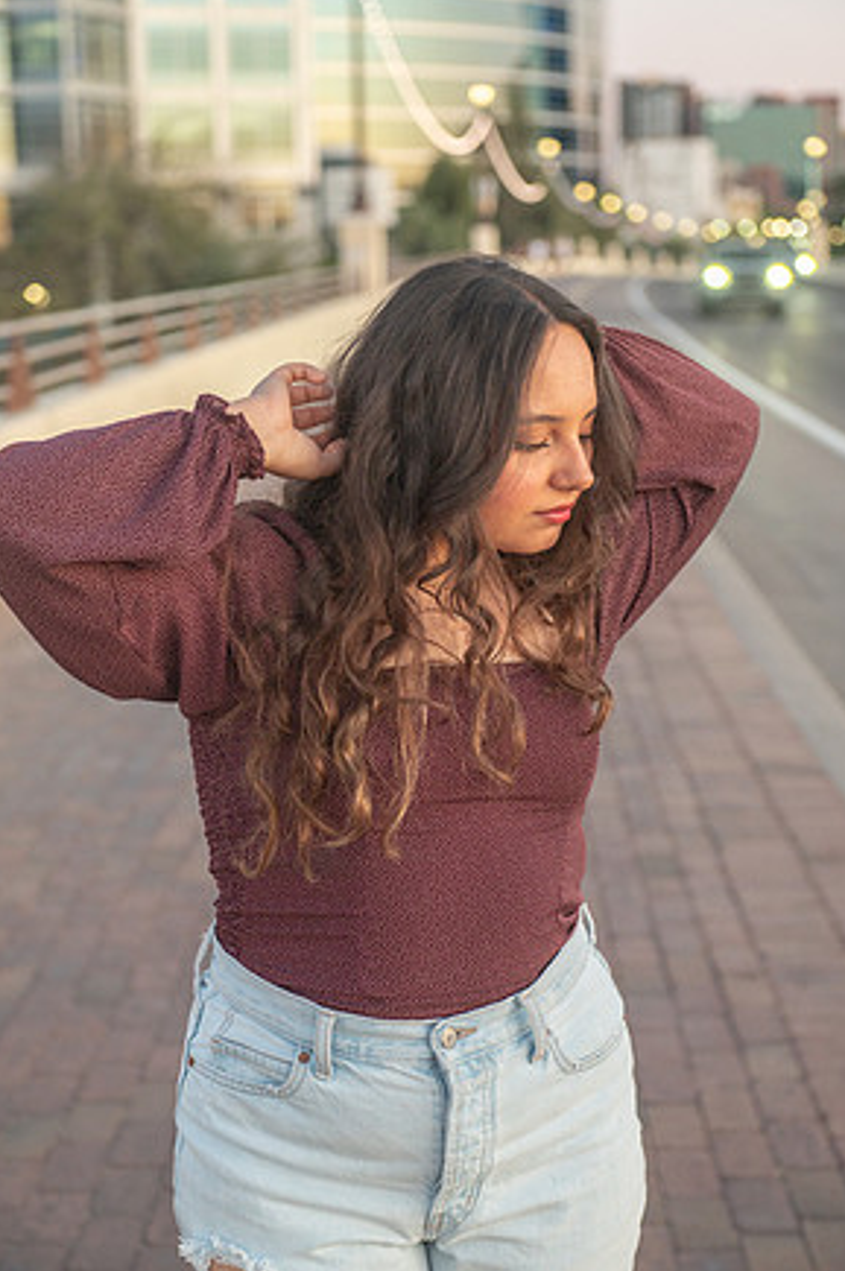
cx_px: 425
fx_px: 2188
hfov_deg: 21.9
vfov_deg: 32.4
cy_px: 619
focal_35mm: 62
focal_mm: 60
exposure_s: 1/250
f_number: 4
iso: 640
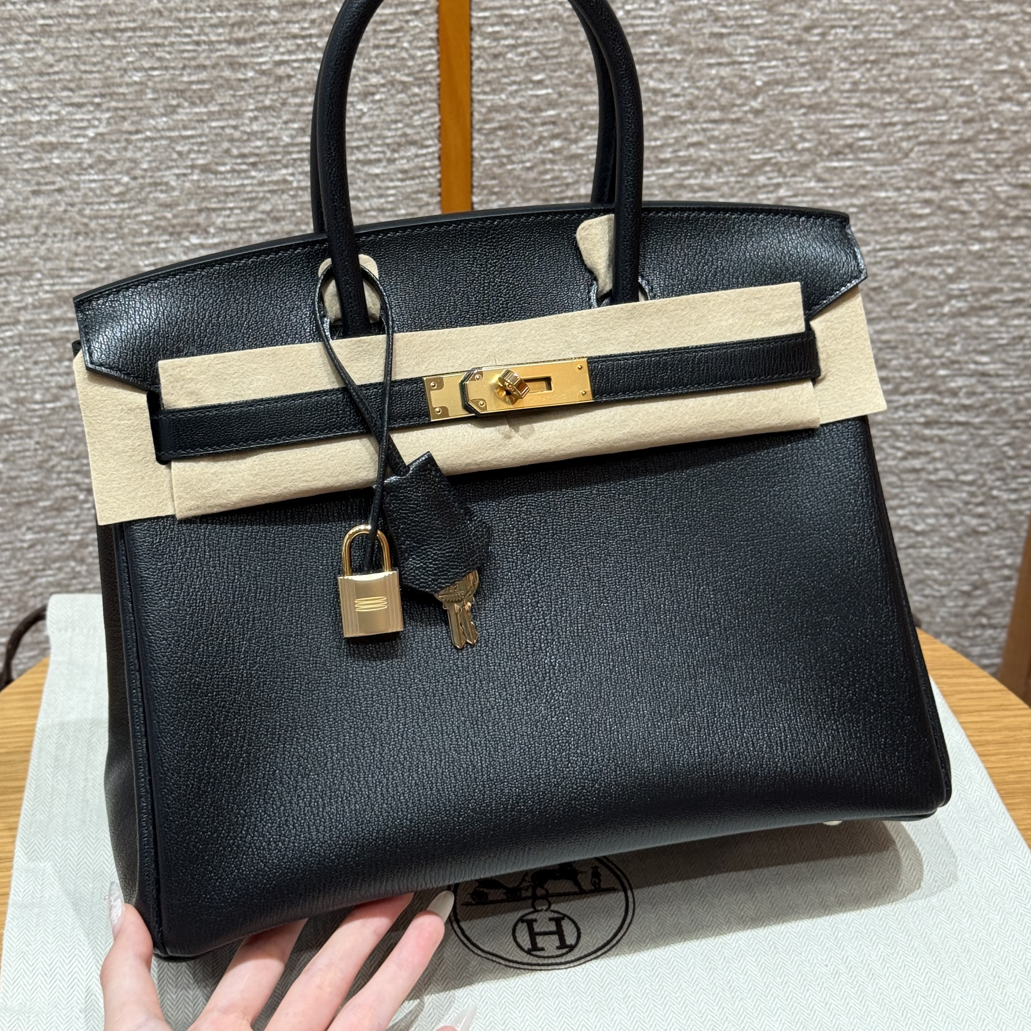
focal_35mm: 57
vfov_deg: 29.9
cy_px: 375
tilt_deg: -29.1
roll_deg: -0.5
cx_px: 513
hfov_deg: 30.0
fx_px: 1921
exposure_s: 1/60
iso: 100
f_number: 1.78
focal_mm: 6.76
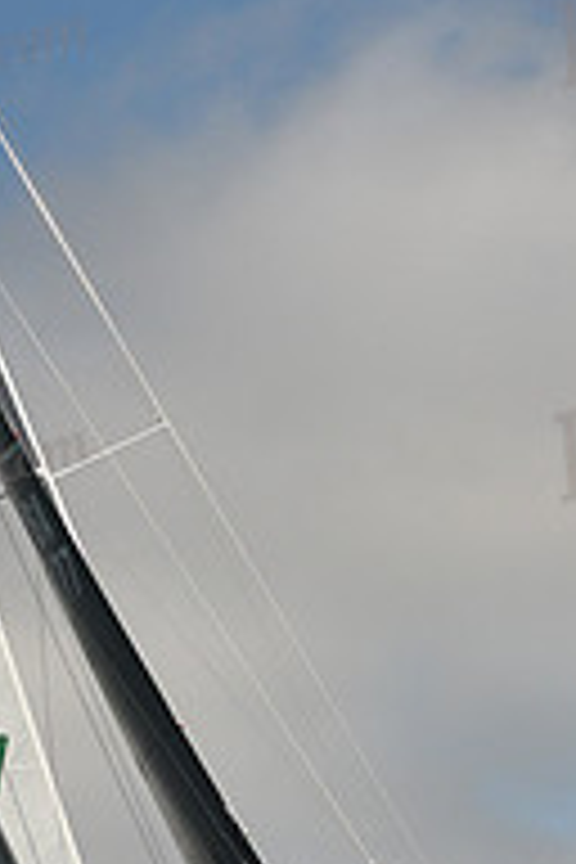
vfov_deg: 9.7
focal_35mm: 211
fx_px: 5064
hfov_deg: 6.5
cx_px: 322
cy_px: 684
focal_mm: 70
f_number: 7.1
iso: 320
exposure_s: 1/800
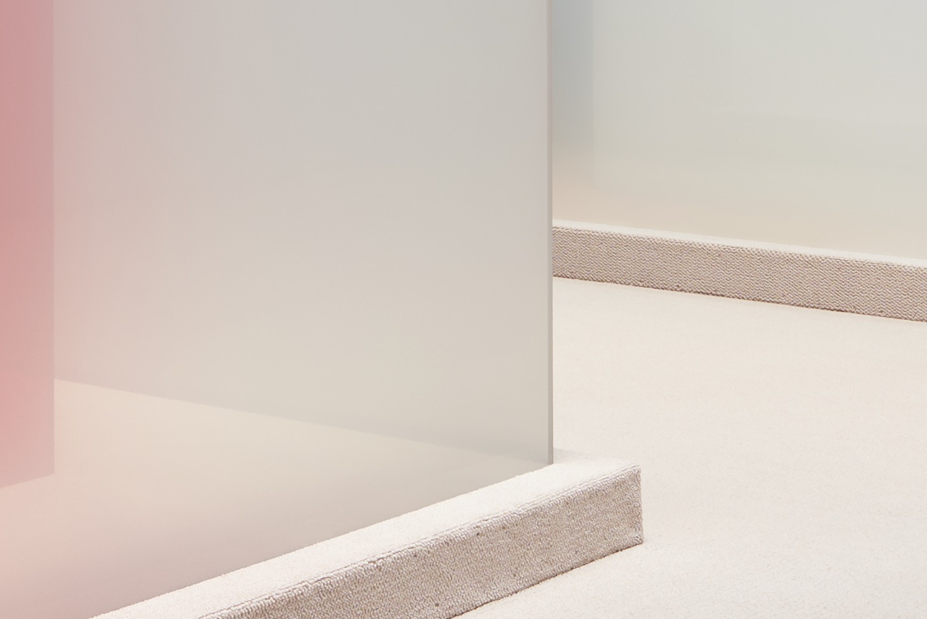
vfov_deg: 11.7
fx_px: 2910
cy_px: -241
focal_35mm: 113
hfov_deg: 17.8
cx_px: 53
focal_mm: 22
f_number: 11
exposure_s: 1/2
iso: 100
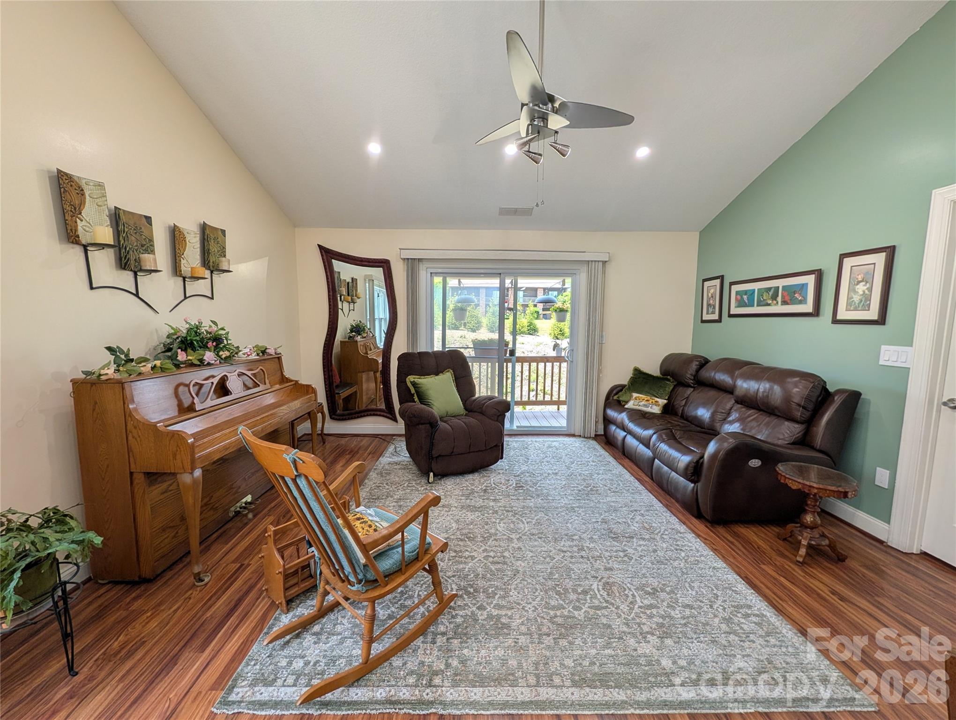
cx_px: 478
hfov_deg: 110.5
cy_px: 360
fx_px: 332
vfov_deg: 94.6
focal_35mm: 12
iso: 51
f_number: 1.7
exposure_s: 1/260
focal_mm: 2.02
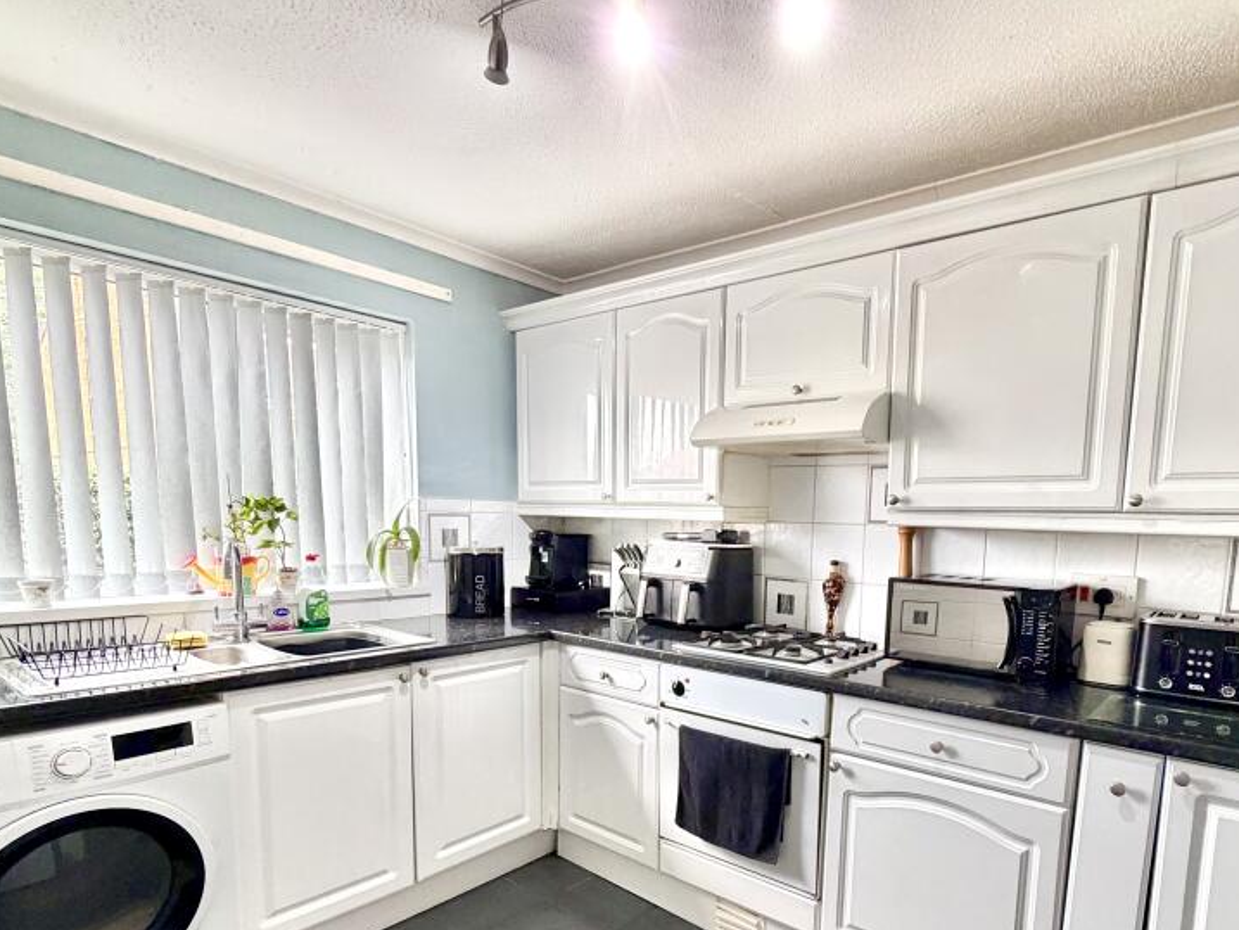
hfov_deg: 81.2
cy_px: 603
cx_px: 710
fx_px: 716
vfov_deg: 64.6
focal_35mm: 20
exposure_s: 1/121
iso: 320
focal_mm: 2.22
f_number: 2.2
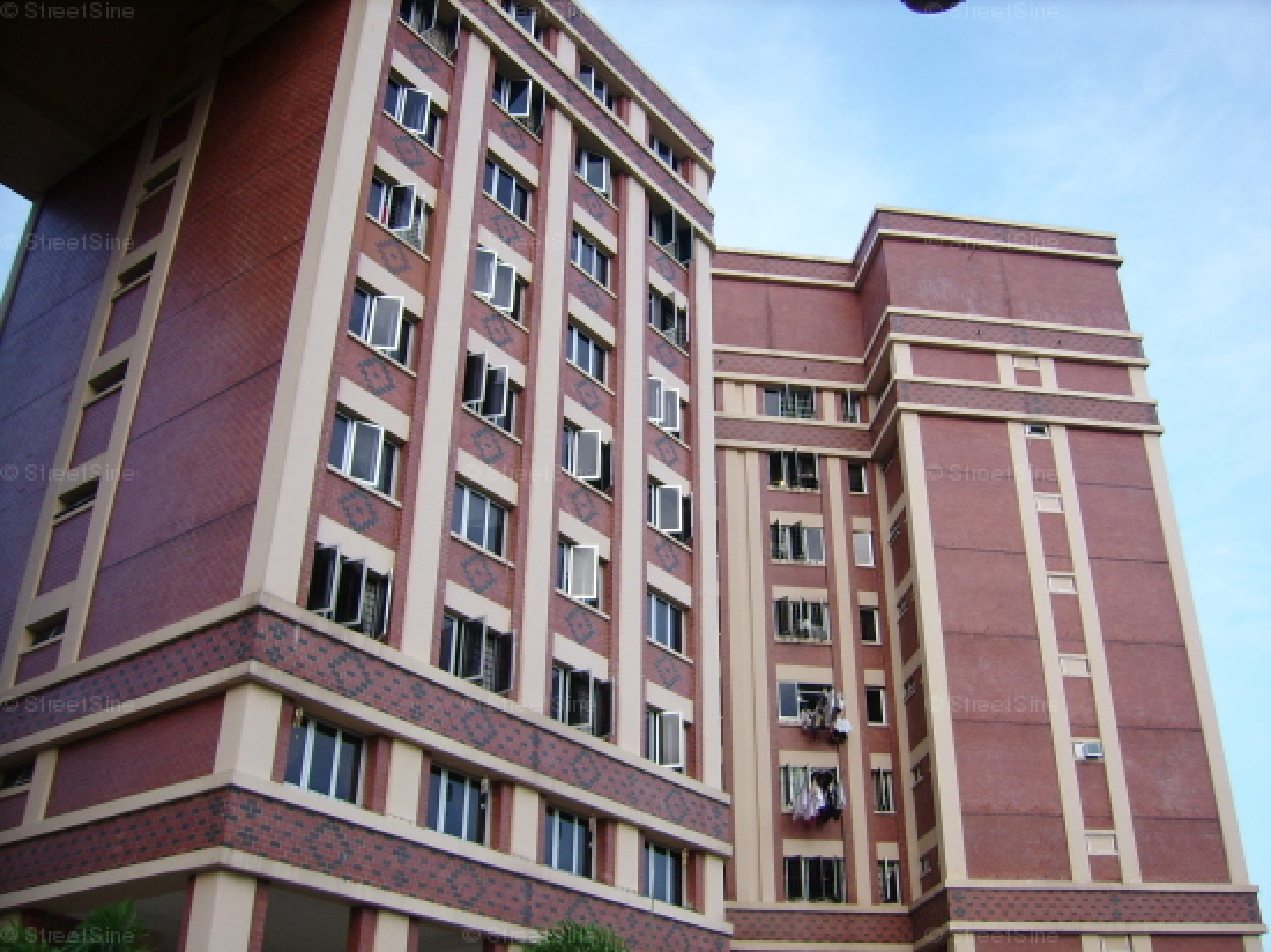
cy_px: 476
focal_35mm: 35
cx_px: 636
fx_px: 1285
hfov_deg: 52.6
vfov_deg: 40.7
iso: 50
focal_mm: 5.95
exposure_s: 1/136
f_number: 2.8
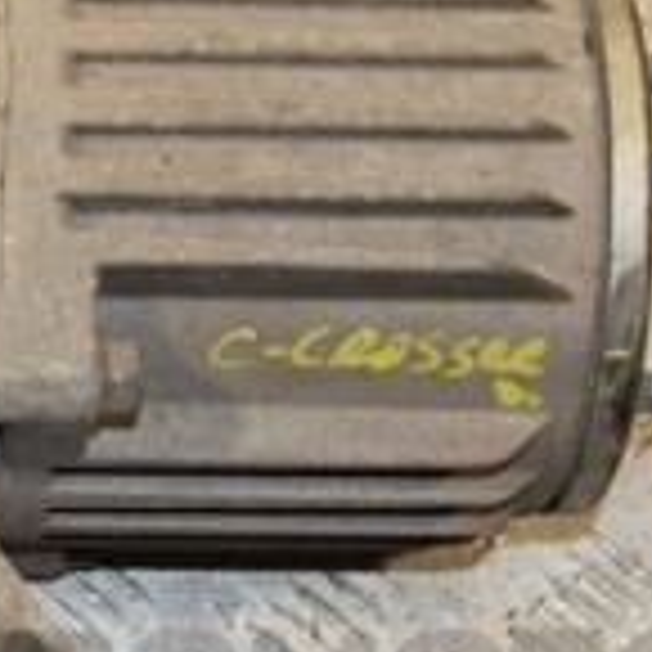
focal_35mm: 111
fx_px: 2360
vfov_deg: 15.6
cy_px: 99
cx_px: -301
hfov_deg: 14.7
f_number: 8
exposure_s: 1/200
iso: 800
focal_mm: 21
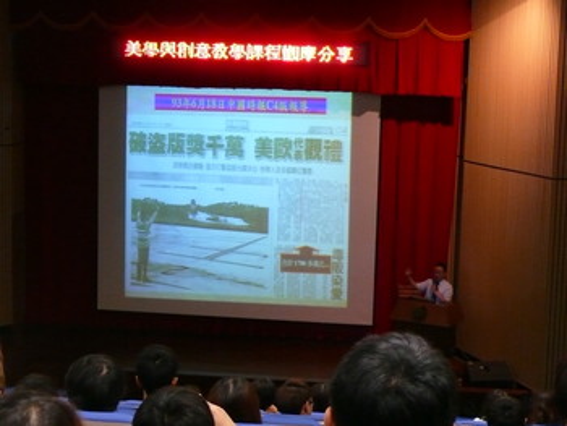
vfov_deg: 19.9
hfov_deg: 26.3
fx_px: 1213
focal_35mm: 74
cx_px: 284
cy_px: 213
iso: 400
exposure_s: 1/20
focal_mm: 11.2
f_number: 3.2
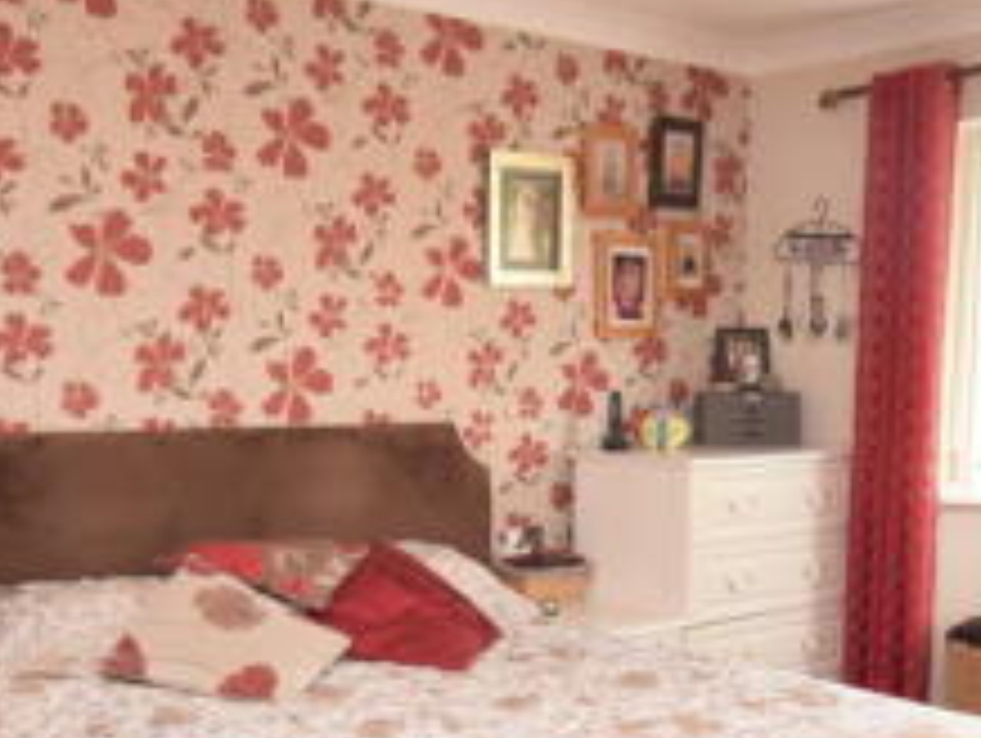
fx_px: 1475
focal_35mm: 52
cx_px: 511
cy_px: 601
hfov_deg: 36.8
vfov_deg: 27.5
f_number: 4.5
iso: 1100
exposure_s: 1/60
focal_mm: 12
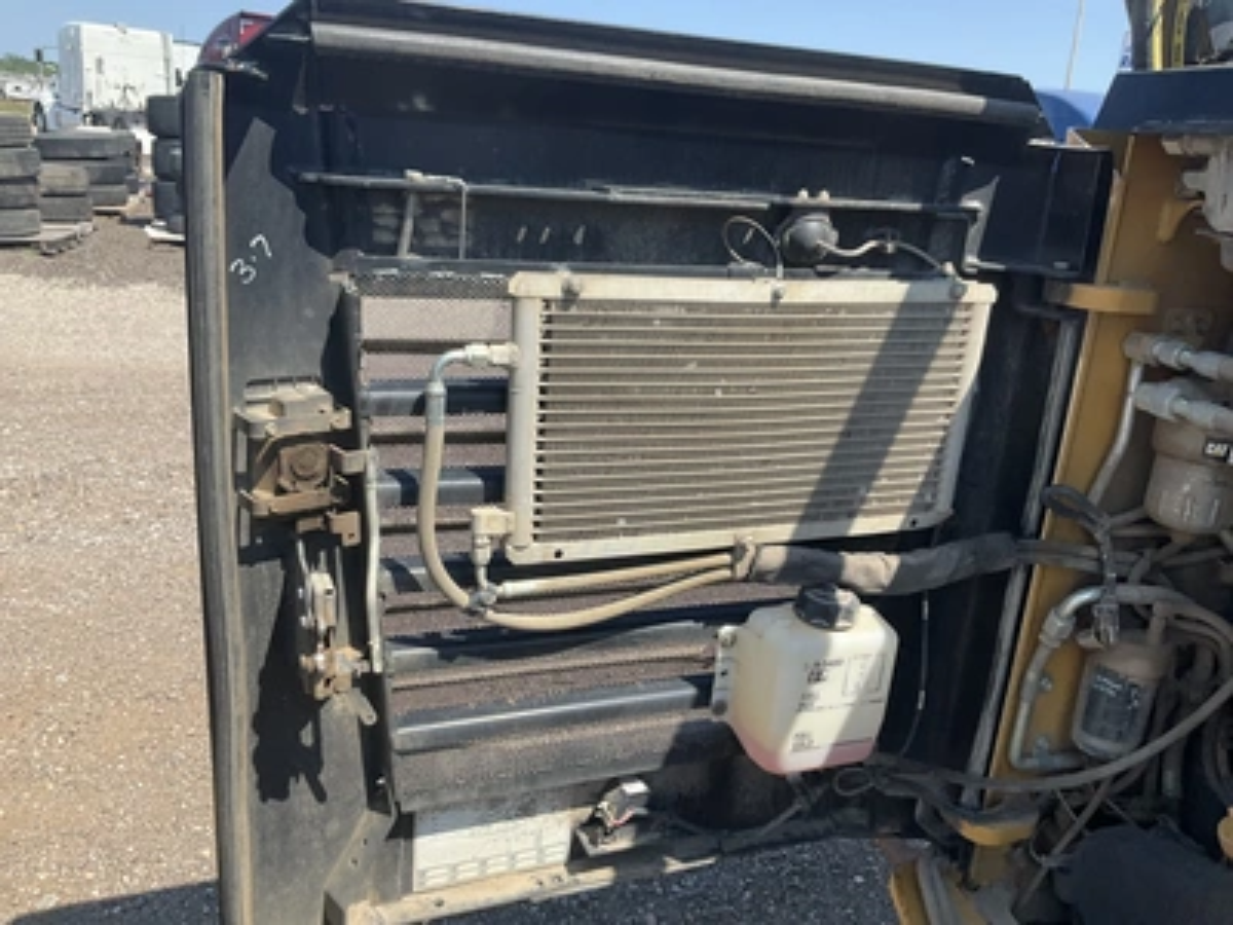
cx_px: 616
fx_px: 1033
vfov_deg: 48.2
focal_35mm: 29
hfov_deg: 61.7
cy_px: 462
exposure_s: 1/869
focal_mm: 3
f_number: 1.8
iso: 25
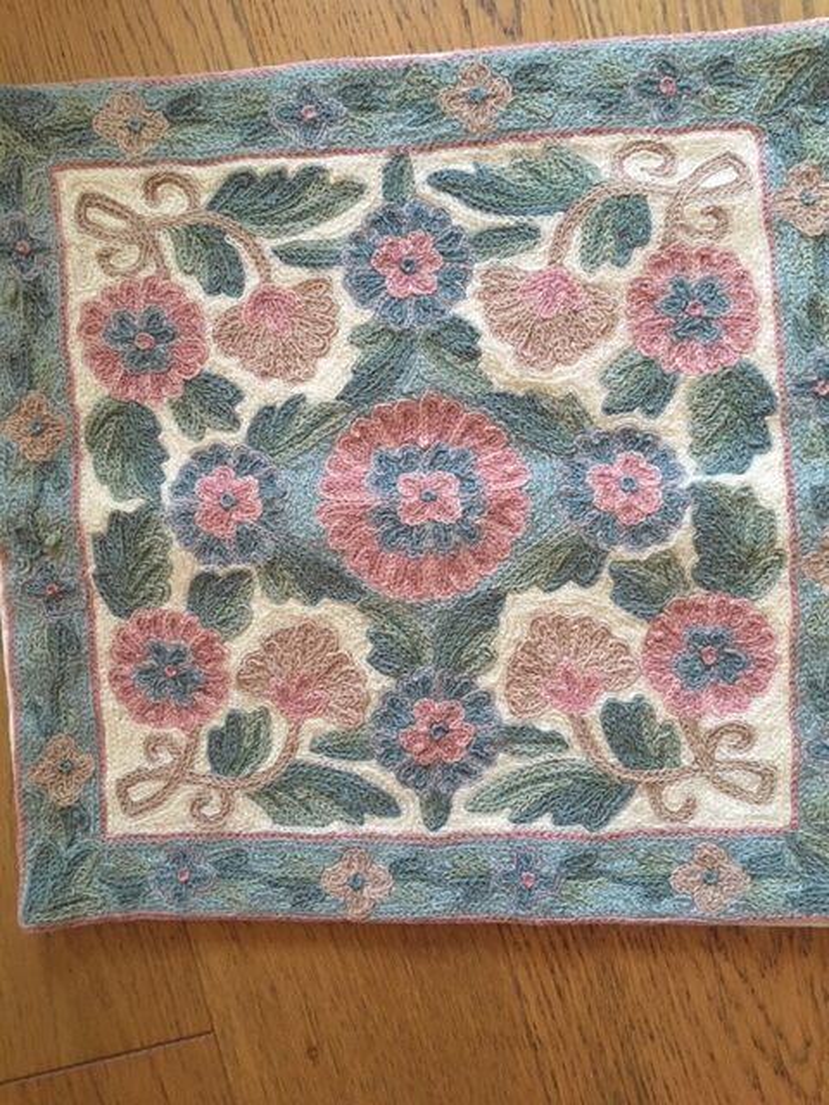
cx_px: 414
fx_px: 926
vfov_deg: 61.7
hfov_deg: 48.2
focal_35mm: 29
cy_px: 552
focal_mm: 4.15
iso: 200
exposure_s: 1/33
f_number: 2.2
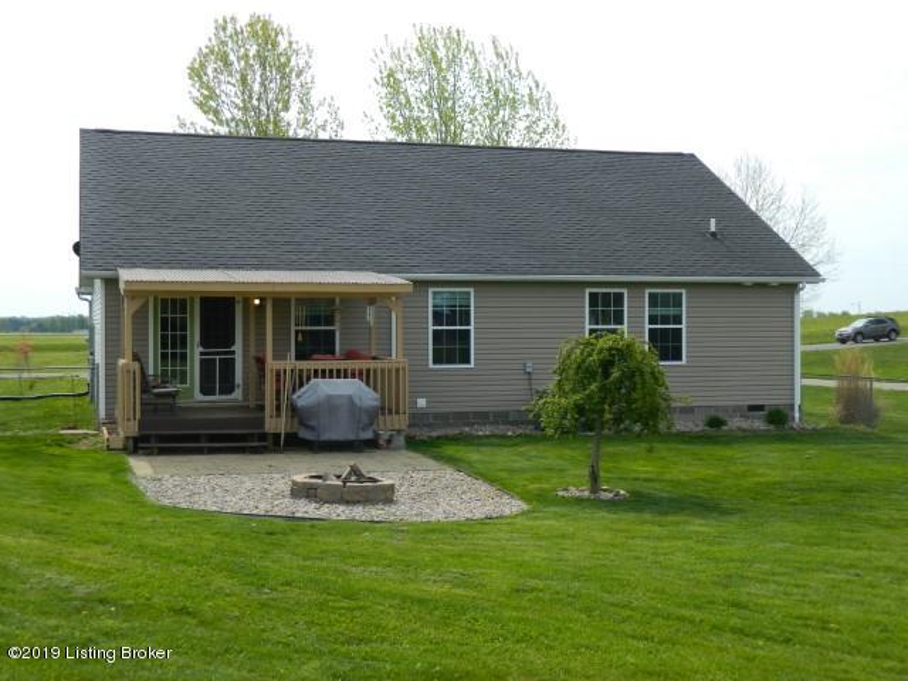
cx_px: 454
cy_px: 340
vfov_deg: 30.9
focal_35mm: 47
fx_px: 1233
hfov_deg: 40.4
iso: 80
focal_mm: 8.4
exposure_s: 1/640
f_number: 3.6
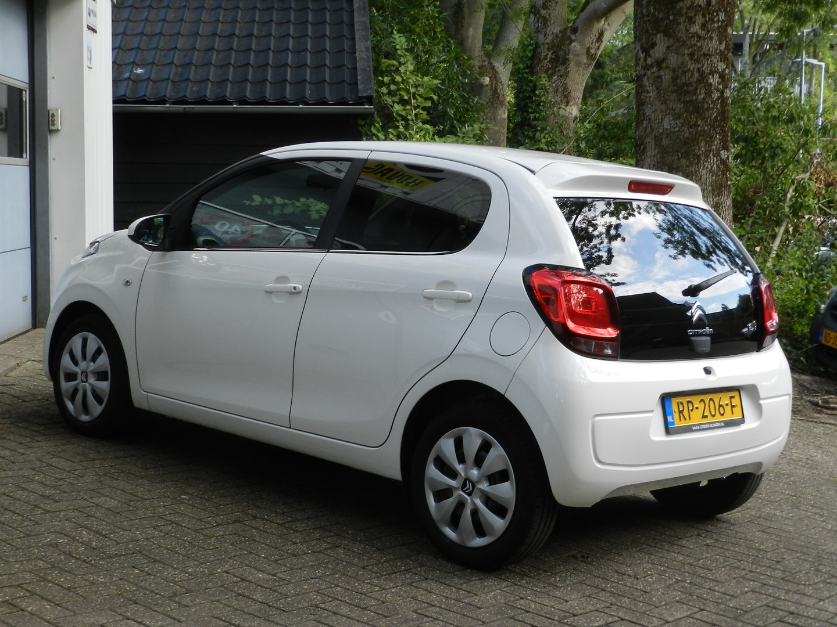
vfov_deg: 27.5
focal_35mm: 53
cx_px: 418
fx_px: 1282
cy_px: 314
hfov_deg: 36.2
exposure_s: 1/160
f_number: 4.4
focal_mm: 9.4
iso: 160
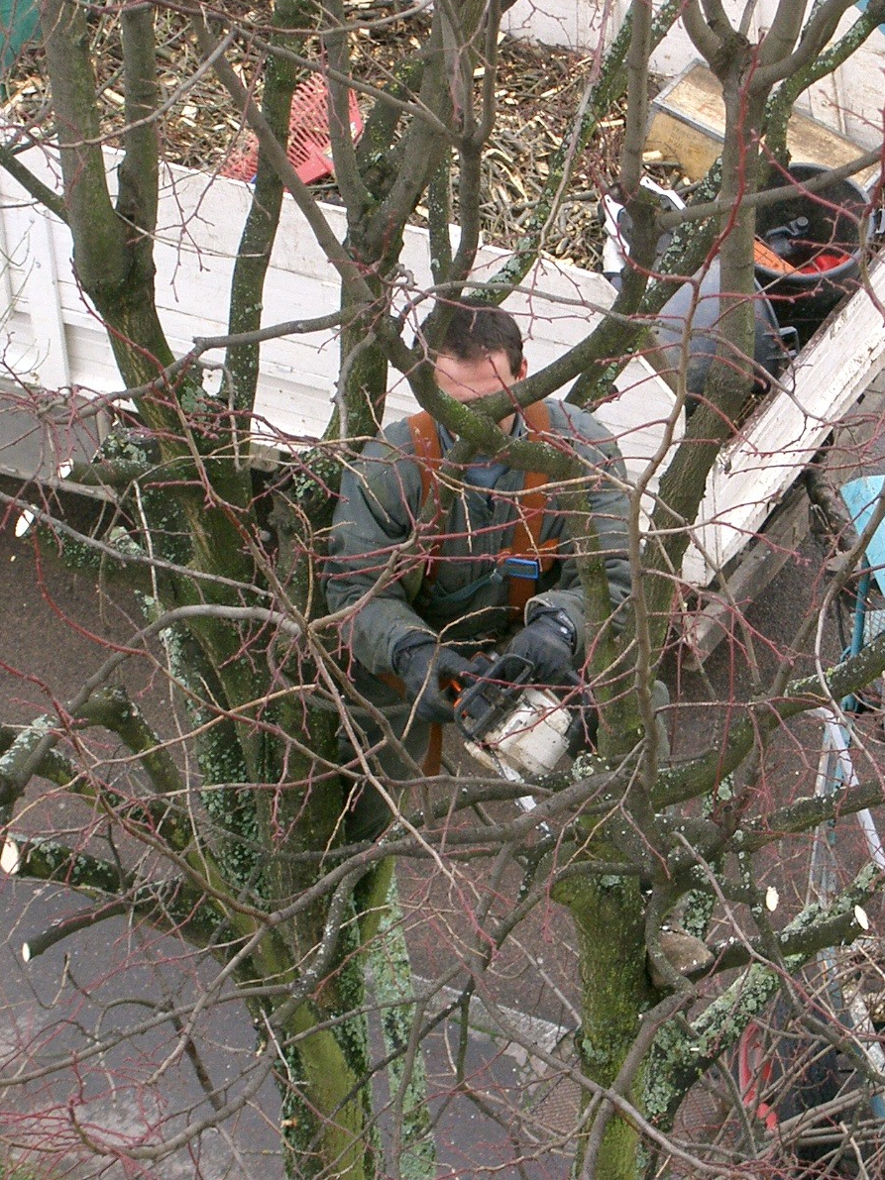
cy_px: 591
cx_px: 630
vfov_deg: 14.8
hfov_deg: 11.1
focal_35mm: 133
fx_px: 4535
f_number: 4.5
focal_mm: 20.3
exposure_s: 1/100
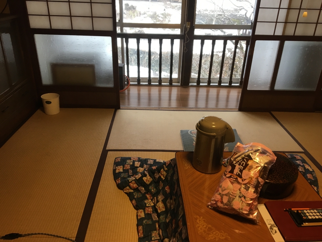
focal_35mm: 29
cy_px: 121
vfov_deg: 48.2
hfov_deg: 61.7
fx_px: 270
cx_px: 161
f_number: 2.2
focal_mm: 4.15
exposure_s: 1/30
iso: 40
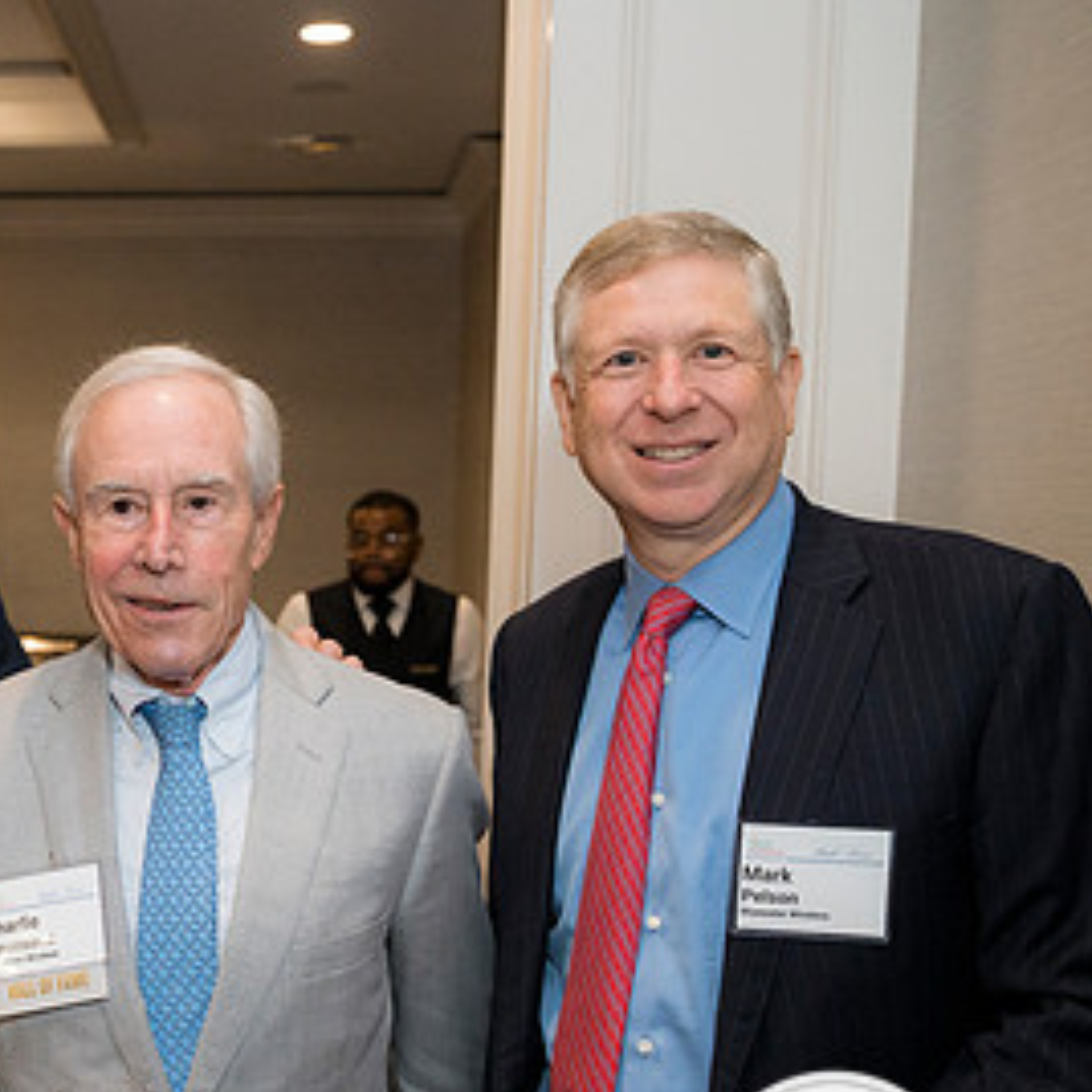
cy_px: 691
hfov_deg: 27.4
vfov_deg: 29.5
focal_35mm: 58
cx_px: -73
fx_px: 2067
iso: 800
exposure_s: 1/125
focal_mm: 31.5
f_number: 4
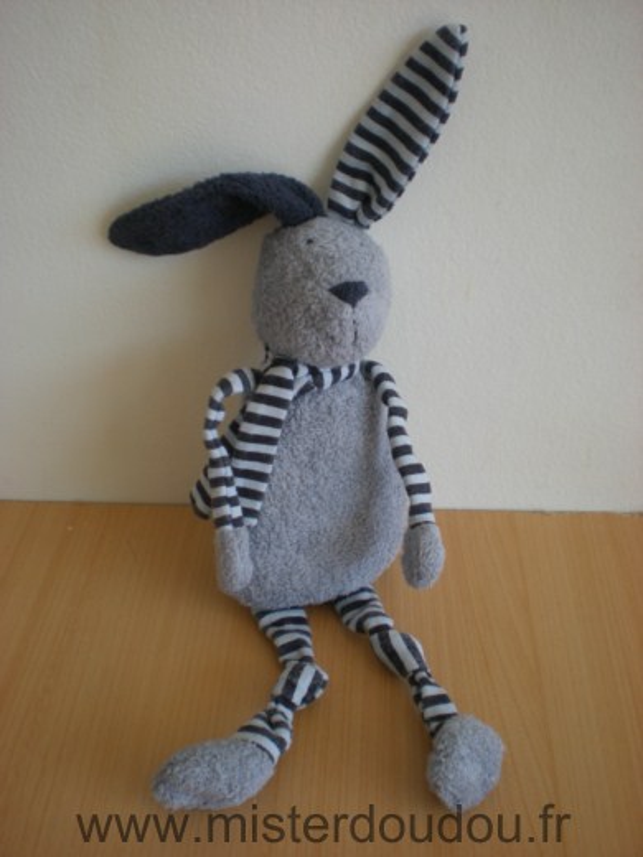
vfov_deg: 49.0
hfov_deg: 37.7
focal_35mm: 38
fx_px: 941
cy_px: 428
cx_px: 322
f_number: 3.1
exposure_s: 1/61.6
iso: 64
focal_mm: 6.3
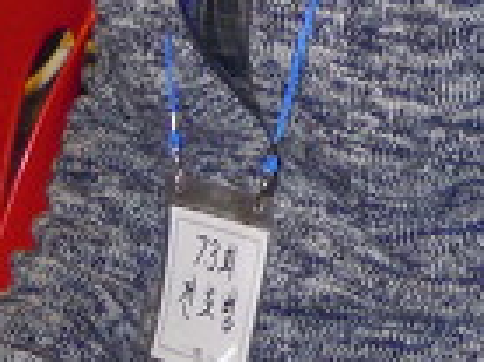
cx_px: 419
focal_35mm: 219
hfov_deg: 9.0
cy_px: -517
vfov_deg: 6.4
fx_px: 3057
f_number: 2.8
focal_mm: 5.7
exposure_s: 1/40
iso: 320
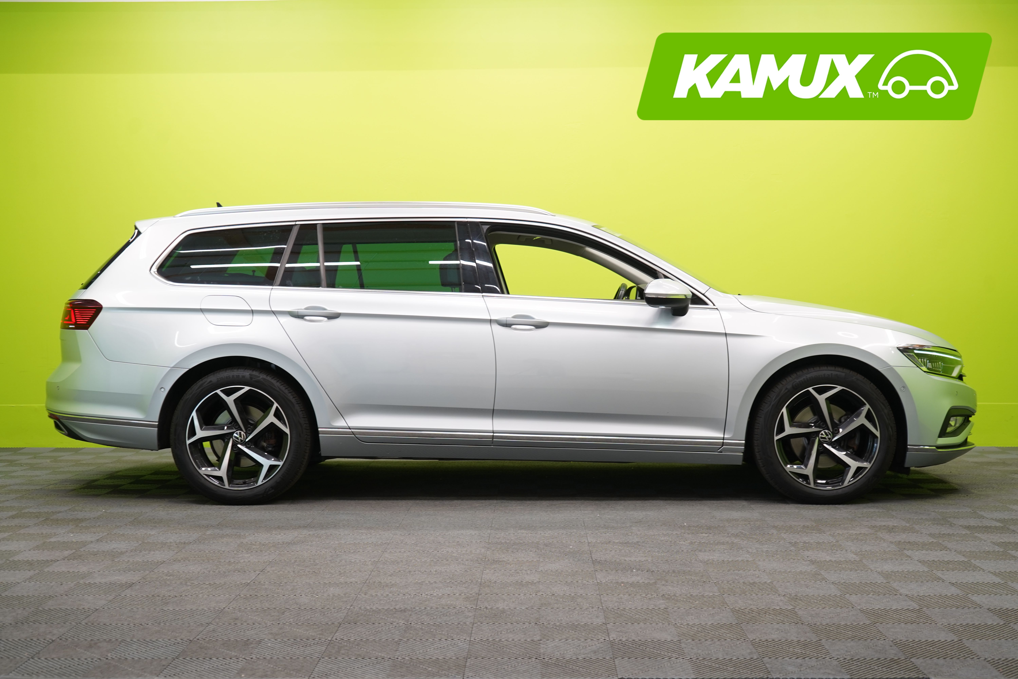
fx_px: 1301
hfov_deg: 42.7
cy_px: 340
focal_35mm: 46
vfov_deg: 29.2
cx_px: 509
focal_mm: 46
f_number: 5
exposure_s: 1/30
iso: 400
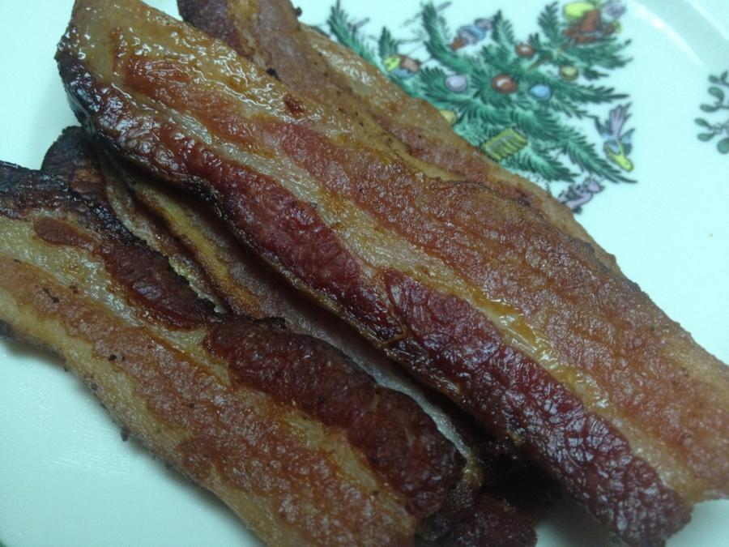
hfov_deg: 52.6
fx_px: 737
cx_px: 364
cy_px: 274
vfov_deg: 40.7
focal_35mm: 35
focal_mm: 4.28
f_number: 2.4
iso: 200
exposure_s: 1/20
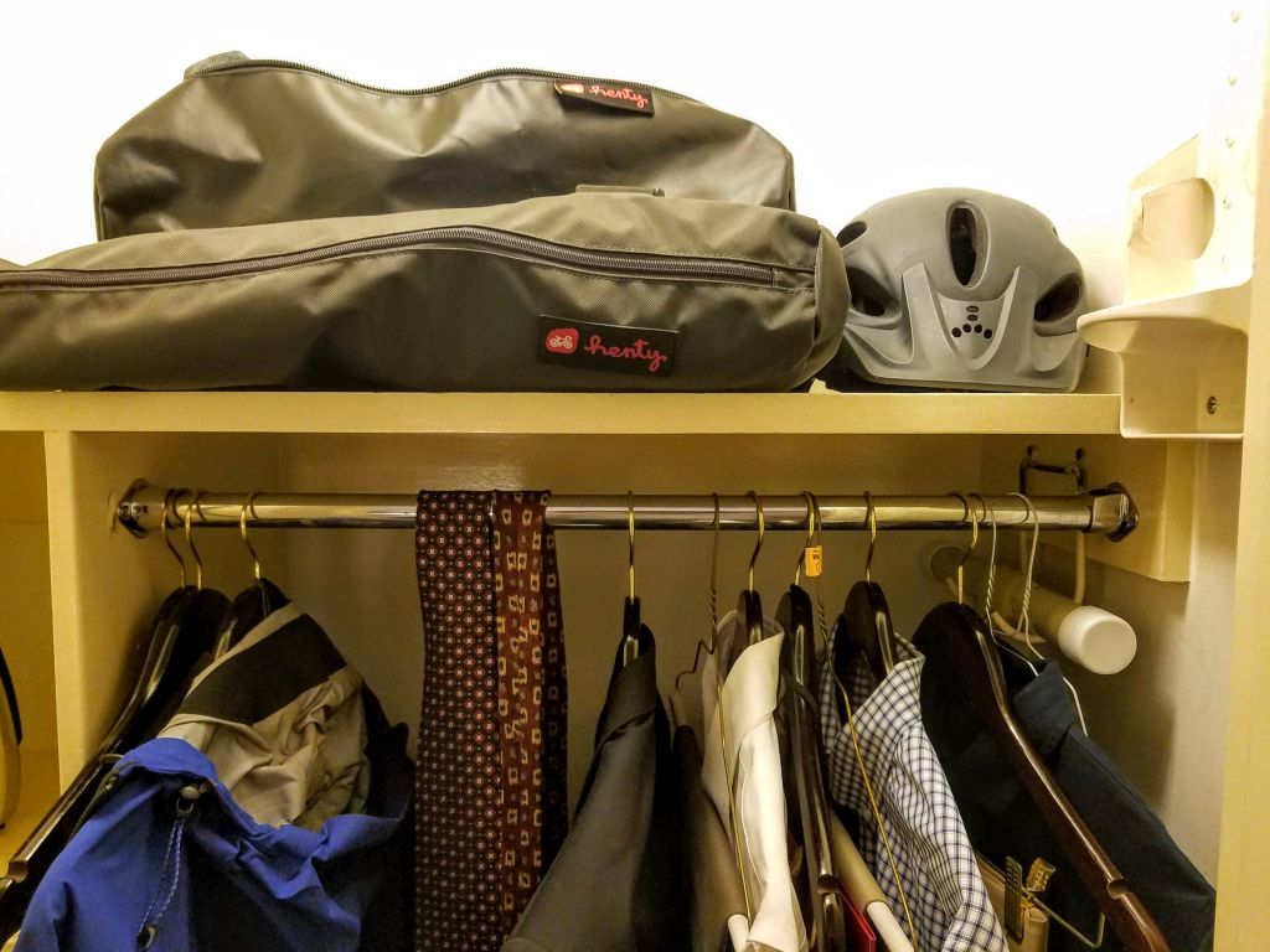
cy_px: 476
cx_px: 635
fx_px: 954
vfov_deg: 53.1
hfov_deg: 67.3
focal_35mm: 26
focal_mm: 4.2
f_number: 1.7
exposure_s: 1/15
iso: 200
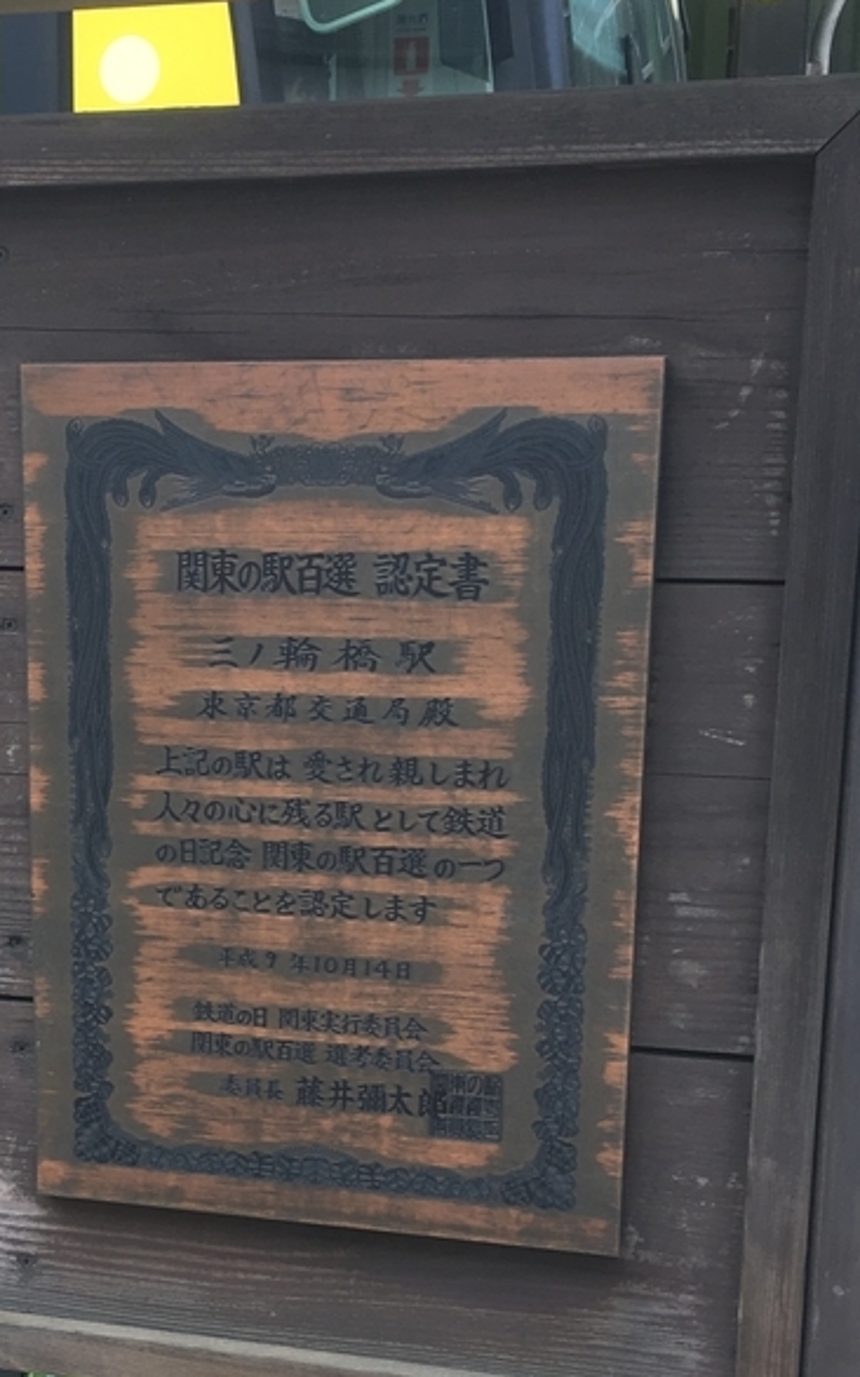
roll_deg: +0.9
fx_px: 2364
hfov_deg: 20.2
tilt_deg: -15.4
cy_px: 970
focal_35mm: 63
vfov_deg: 32.1
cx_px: 61
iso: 25
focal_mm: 4.15
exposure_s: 1/120
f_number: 2.2
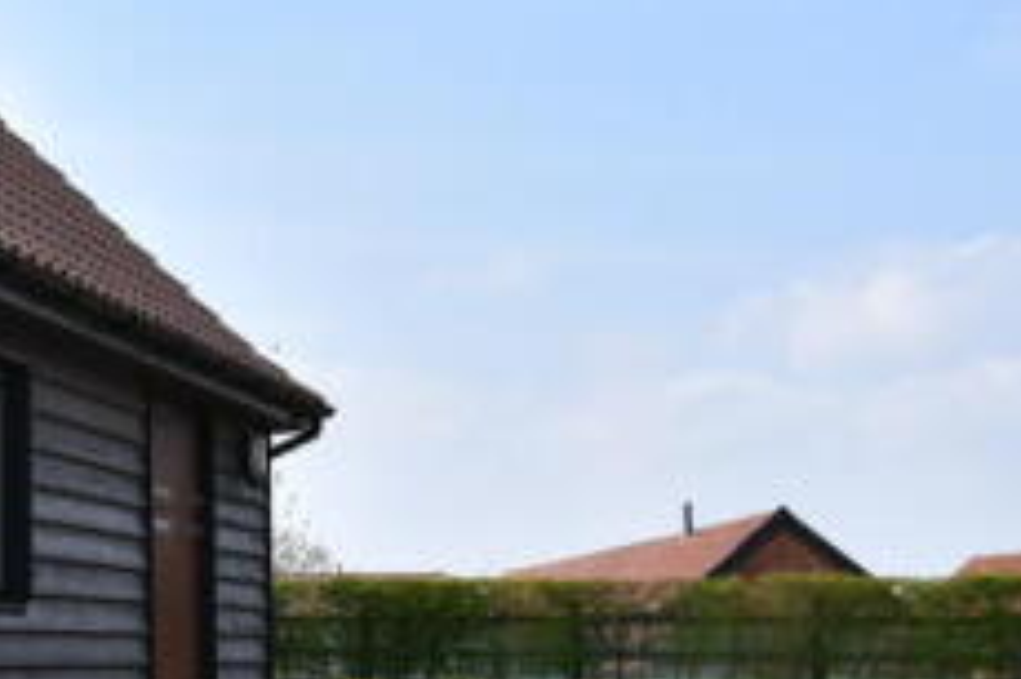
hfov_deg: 22.7
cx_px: -402
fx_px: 2182
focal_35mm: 77
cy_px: 521
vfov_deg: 17.6
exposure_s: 1/500
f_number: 8
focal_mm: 18
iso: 200
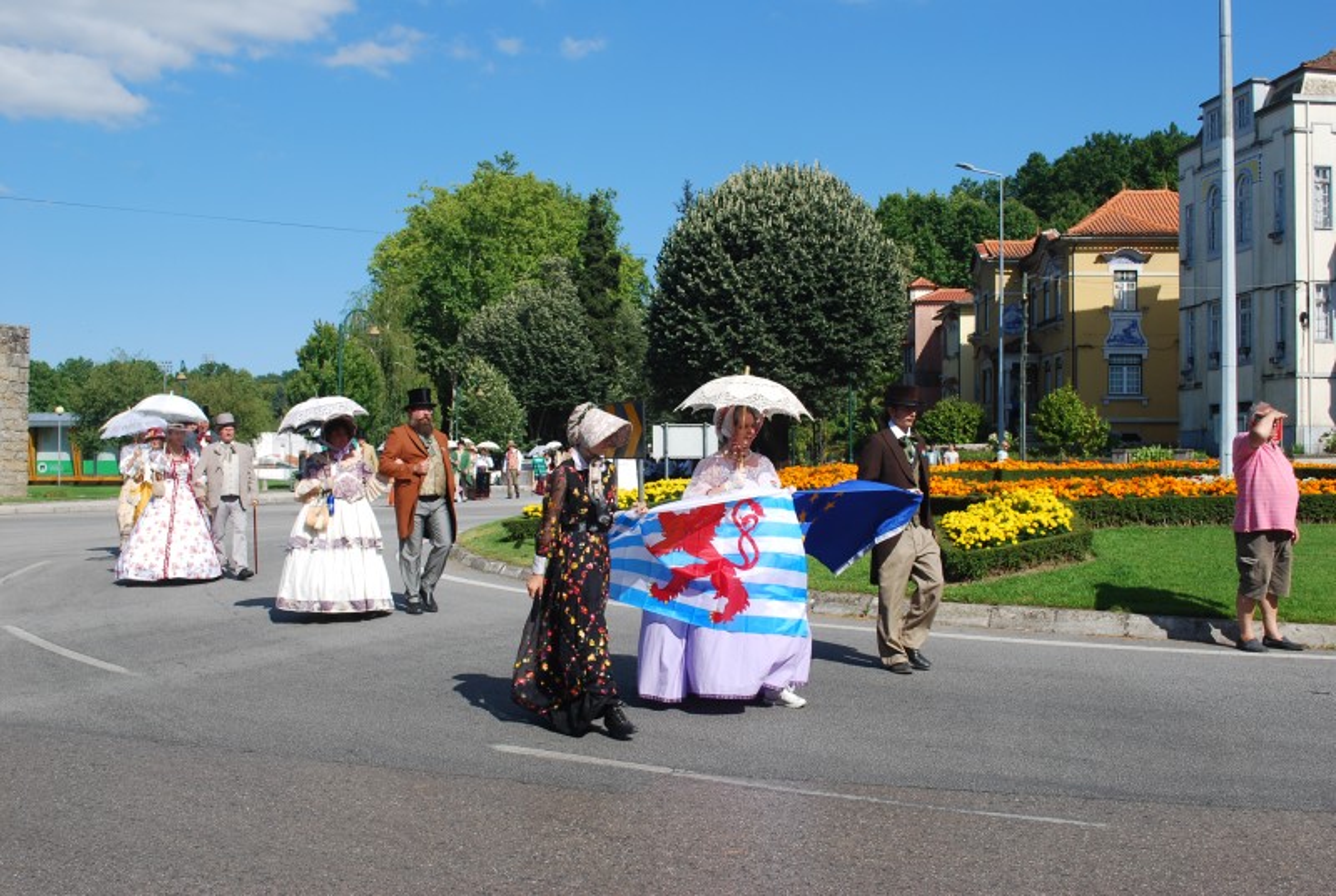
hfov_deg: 53.0
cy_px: 448
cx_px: 668
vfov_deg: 37.0
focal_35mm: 36
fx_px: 1339
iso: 100
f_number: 8
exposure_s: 1/250
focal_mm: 24
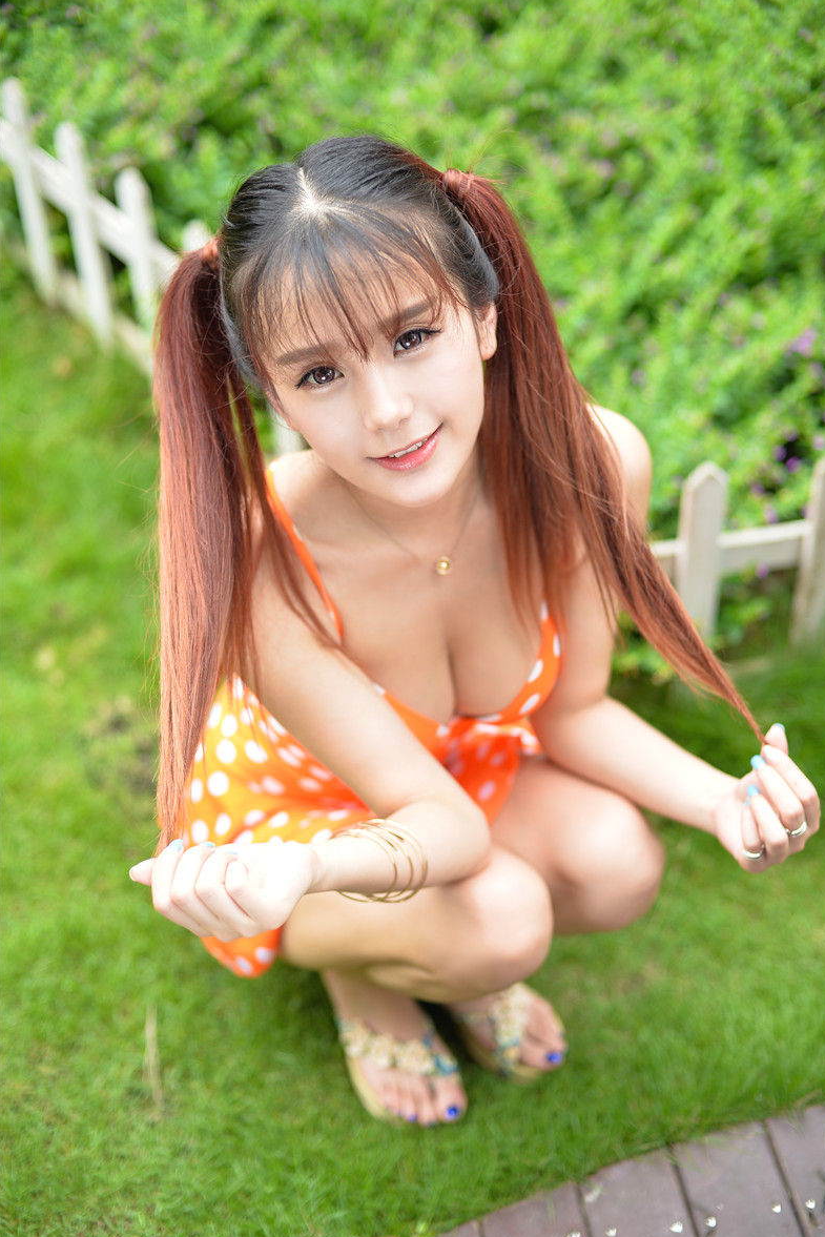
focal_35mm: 51
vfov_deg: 38.9
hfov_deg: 26.5
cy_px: 620
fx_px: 1752
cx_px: 418
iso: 125
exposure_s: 1/250
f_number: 2.2
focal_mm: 50
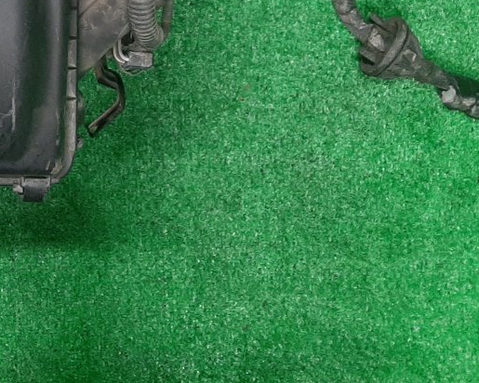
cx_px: -51
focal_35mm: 71
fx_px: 1007
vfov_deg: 19.8
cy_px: -117
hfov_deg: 24.9
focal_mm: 3.93
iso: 167
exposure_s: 1/50
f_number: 1.7
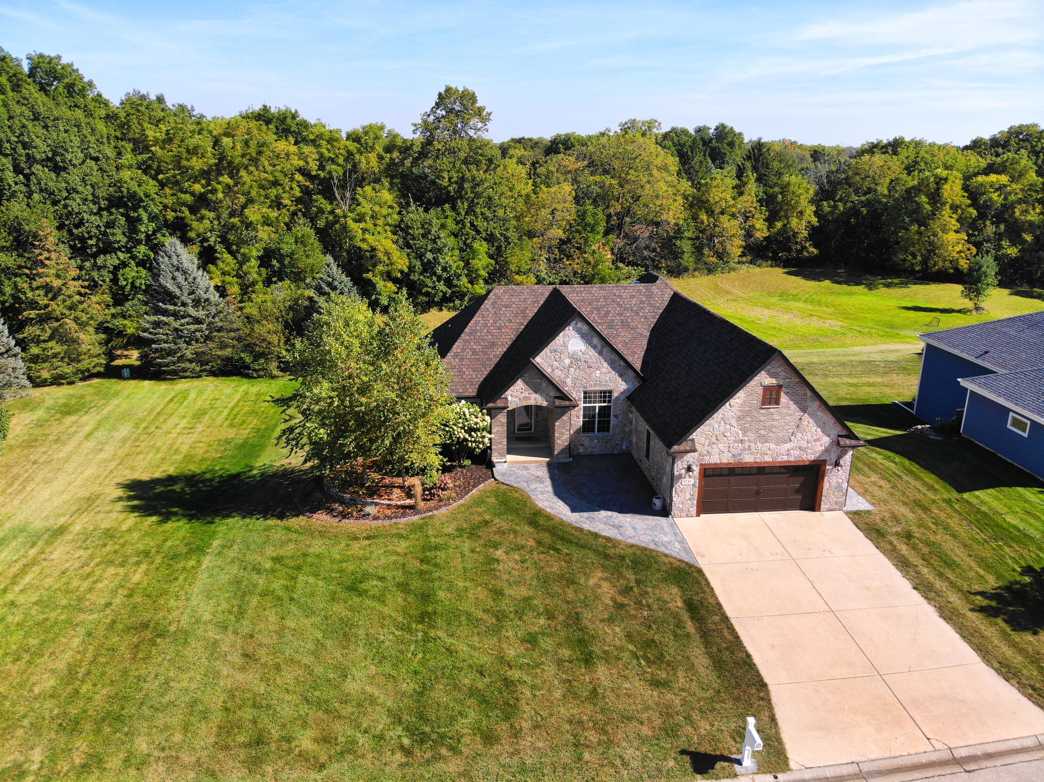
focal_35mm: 24
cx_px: 522
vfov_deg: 56.8
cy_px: 391
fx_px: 724
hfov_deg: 71.6
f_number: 2.8
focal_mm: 4.5
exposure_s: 1/756
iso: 100
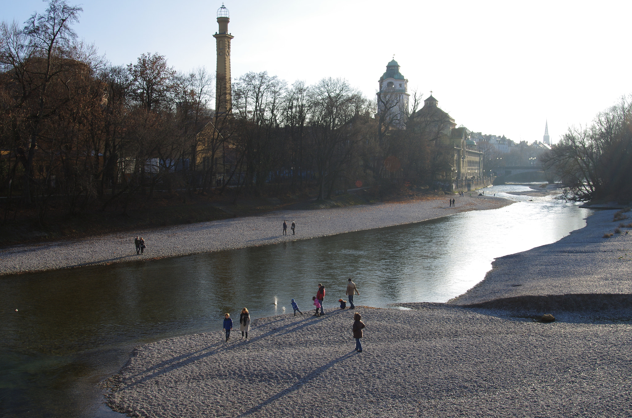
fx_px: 631
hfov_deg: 53.2
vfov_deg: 36.7
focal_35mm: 36
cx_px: 316
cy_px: 209
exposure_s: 1/100
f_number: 10
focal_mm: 24
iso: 100
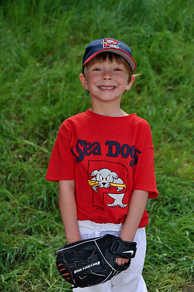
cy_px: 146
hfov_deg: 16.2
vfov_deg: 24.2
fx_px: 681
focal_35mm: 84
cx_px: 97
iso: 200
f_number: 5
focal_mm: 56
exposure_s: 1/320
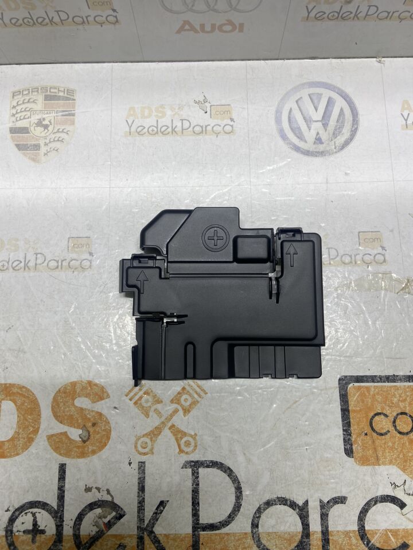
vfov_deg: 67.3
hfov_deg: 53.1
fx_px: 414
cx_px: 206
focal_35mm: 26
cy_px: 275
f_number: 1.8
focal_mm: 4.25
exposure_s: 1/113
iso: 32
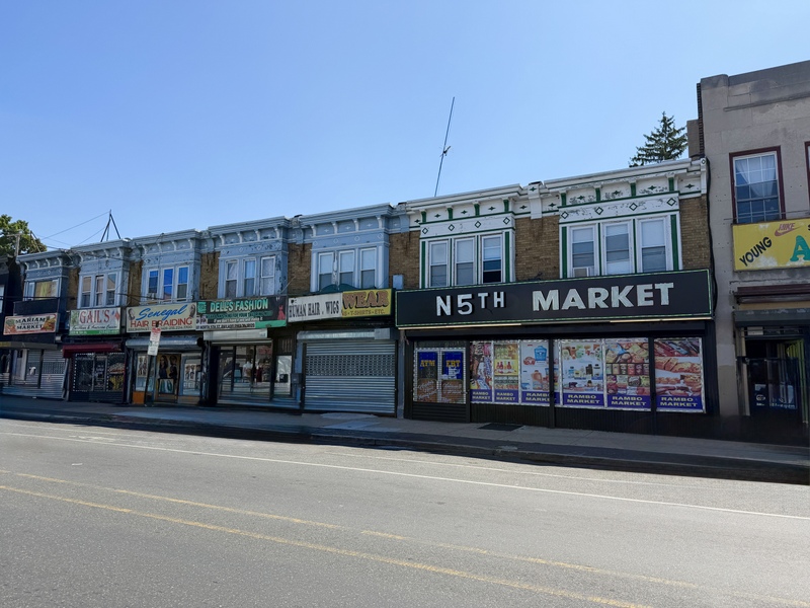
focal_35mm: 24
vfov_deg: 56.8
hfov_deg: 71.6
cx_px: 405
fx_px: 562
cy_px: 304
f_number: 1.78
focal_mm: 6.76
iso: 80
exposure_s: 1/4167
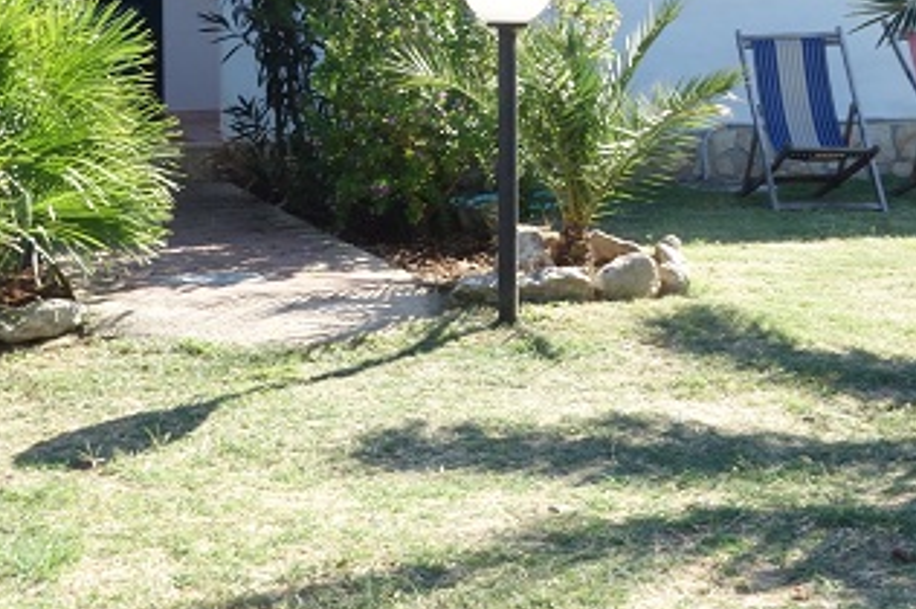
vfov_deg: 19.0
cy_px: 20
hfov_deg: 28.9
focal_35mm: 70
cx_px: 461
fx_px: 1779
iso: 125
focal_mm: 10.4
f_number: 11
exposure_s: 1/30
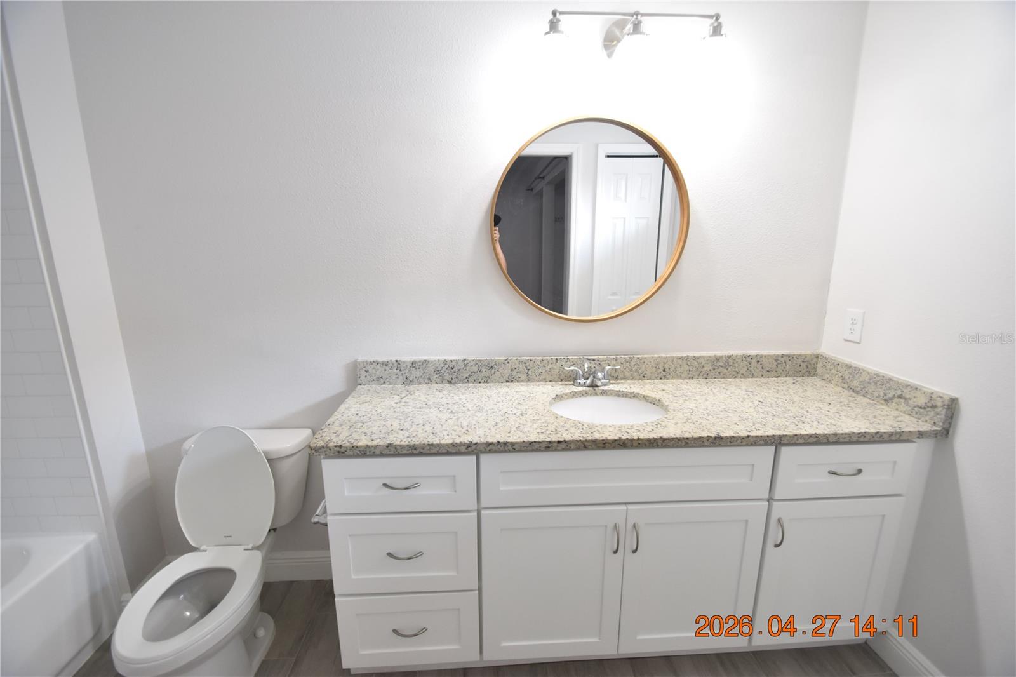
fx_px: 423
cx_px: 508
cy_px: 338
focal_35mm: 15
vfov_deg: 77.3
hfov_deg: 100.4
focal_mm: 10
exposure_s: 1/60
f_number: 3.5
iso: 800
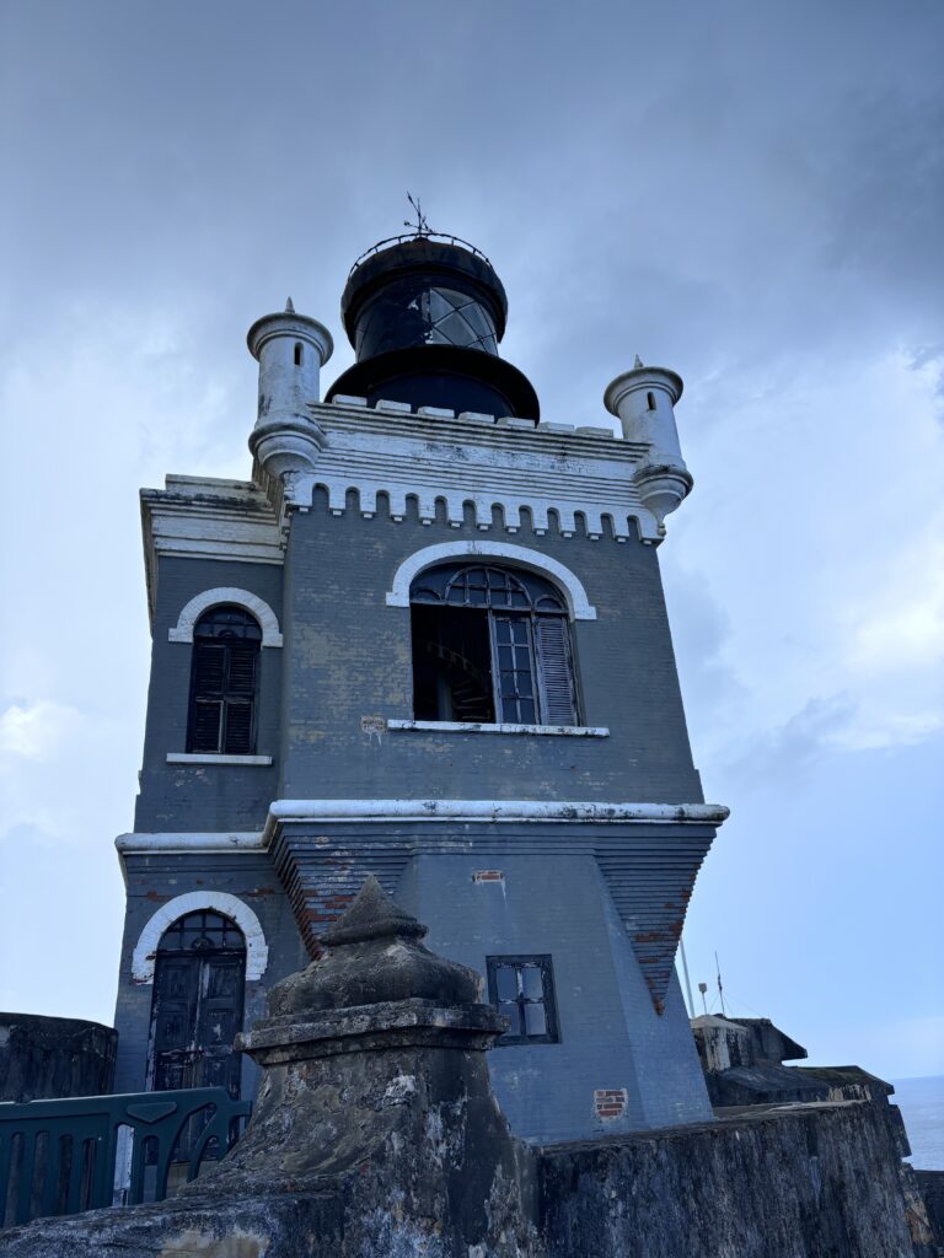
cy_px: 629
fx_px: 945
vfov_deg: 67.3
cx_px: 472
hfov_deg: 53.1
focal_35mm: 26
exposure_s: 1/1695
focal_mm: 5.96
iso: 50
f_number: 1.6
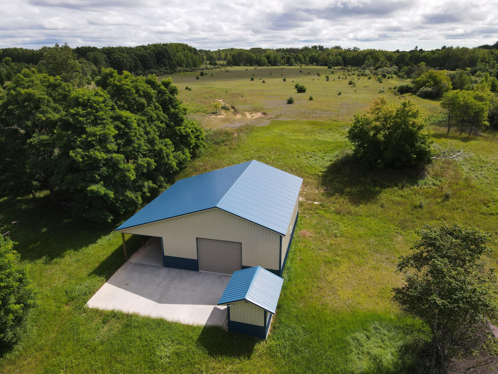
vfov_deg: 56.8
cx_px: 249
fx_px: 345
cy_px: 187
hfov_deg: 71.6
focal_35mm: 24
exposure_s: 1/640
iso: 100
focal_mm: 4.5
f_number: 2.8
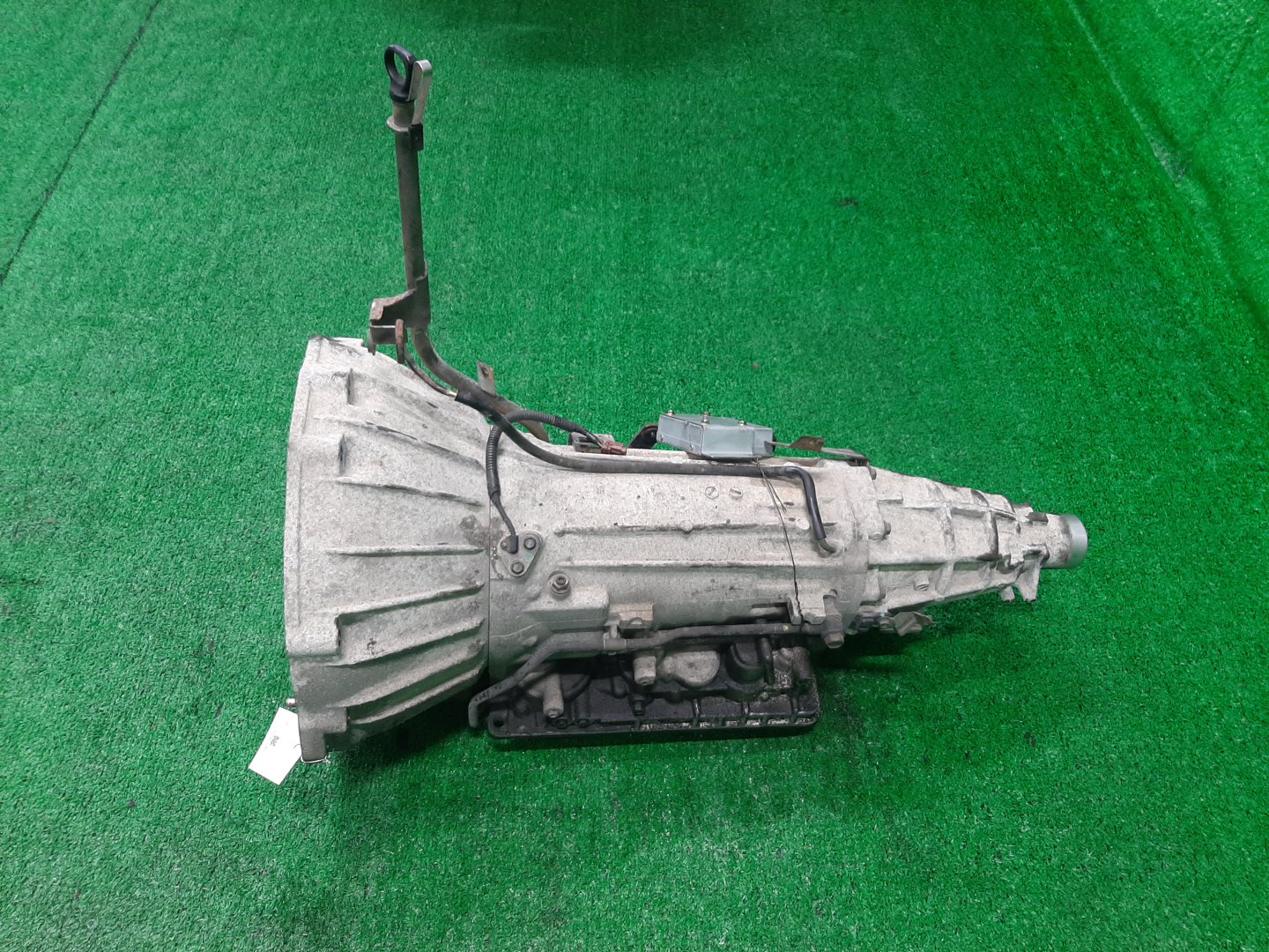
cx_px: 634
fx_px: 953
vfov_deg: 53.1
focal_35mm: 26
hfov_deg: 67.3
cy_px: 476
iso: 121
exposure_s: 1/50
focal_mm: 3.93
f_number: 1.7
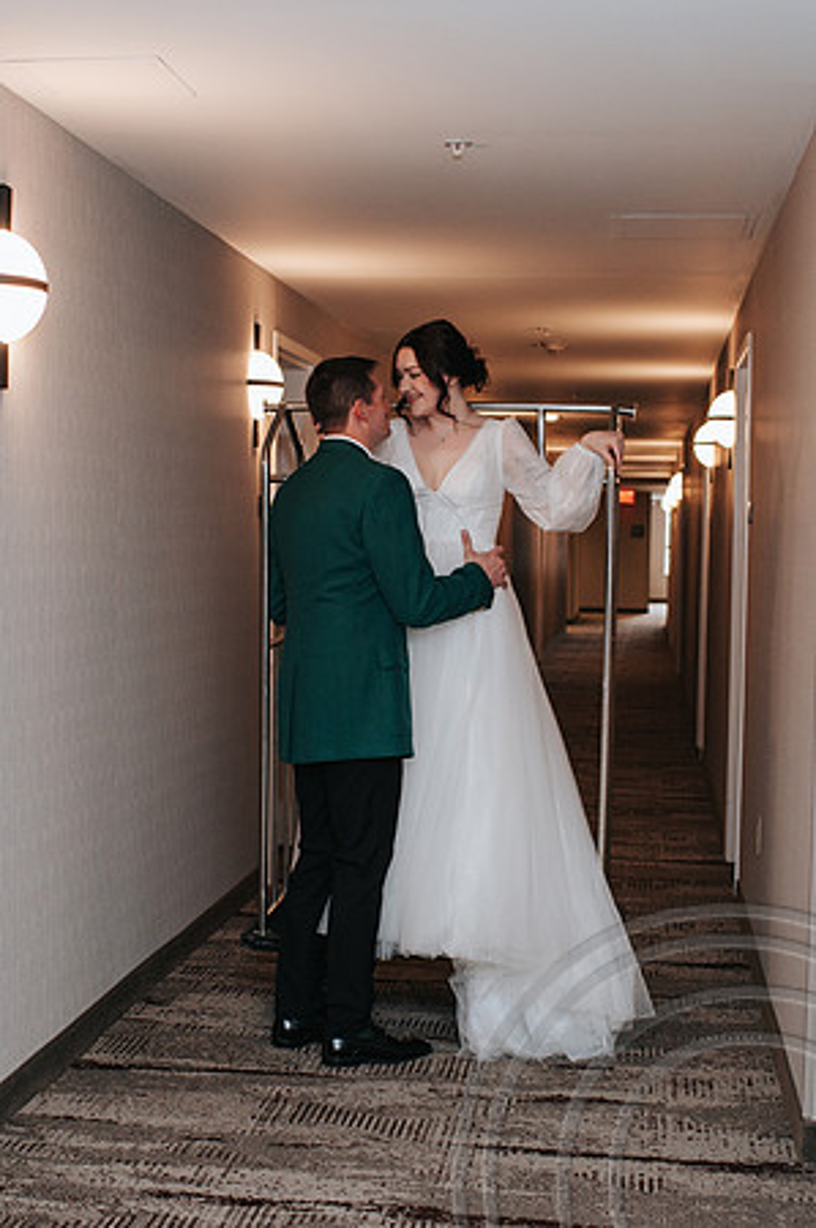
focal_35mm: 55
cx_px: 366
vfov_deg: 36.2
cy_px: 611
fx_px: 1877
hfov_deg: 24.5
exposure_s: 1/200
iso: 800
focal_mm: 35
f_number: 2.8
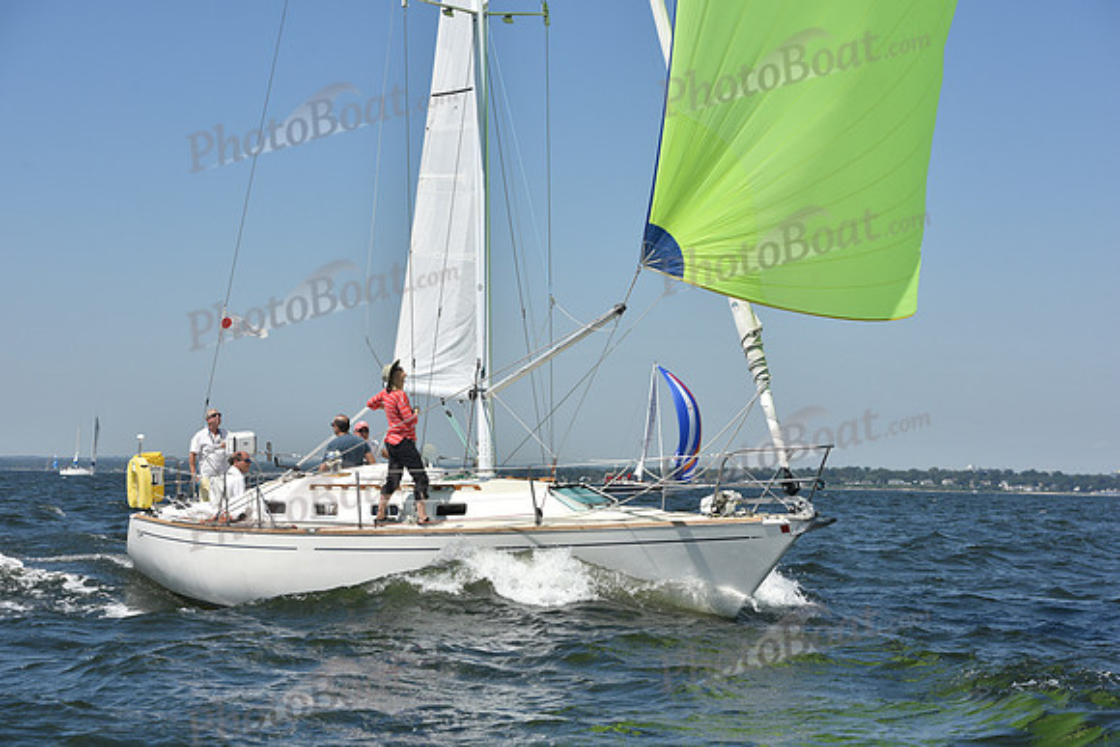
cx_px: 560
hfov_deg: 28.8
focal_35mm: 70
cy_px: 374
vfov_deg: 19.5
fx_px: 2178
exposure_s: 1/1250
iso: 250
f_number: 8
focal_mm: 70
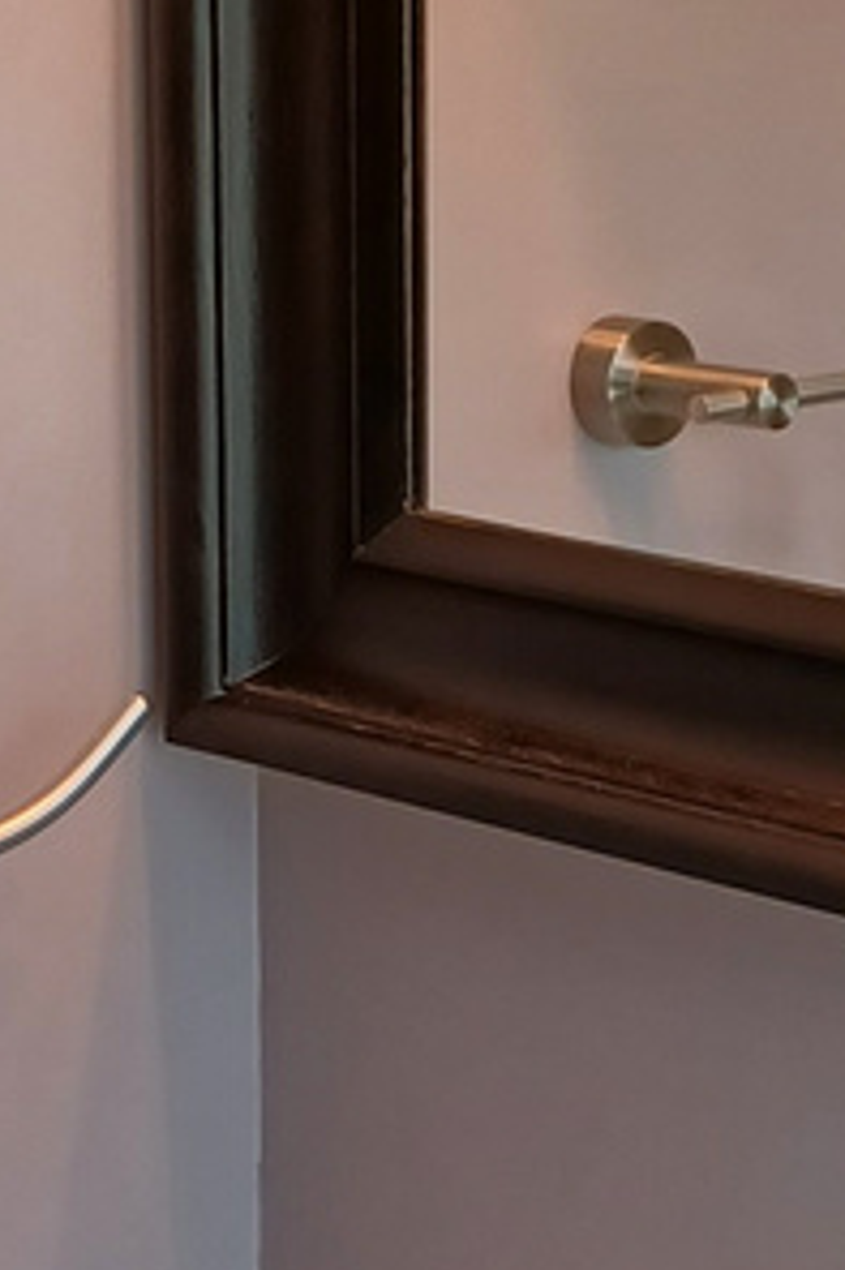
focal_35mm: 135
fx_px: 4758
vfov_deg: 15.0
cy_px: 1128
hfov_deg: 10.0
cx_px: 944
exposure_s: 1/50
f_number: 1.8
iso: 50
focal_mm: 4.6
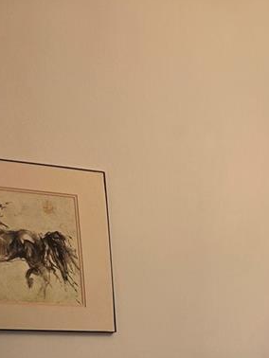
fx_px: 756
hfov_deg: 18.6
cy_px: 549
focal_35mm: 73
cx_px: 357
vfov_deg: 21.8
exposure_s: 1/120
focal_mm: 5.4
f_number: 1.8
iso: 100
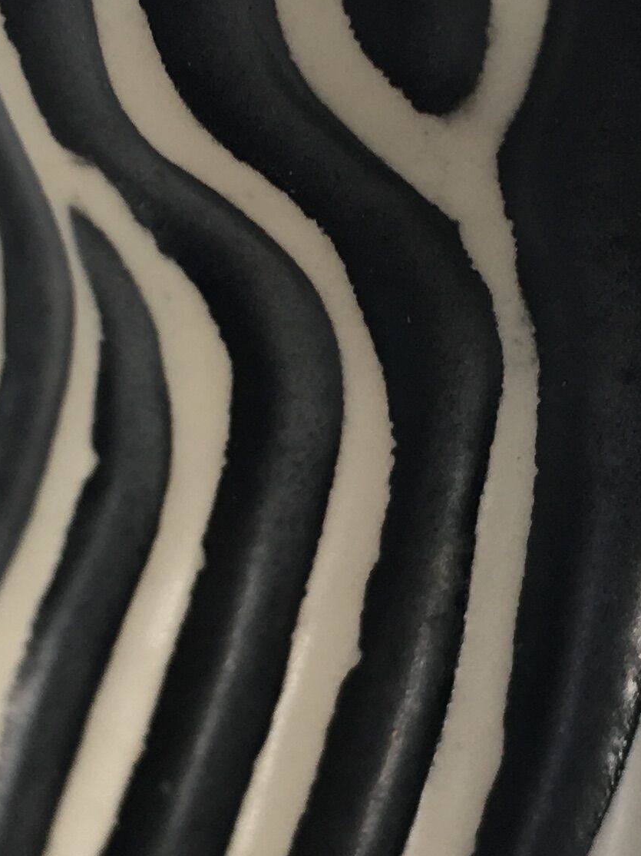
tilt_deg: -26.3
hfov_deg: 14.0
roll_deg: +2.1
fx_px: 2593
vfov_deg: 18.7
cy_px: 329
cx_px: 506
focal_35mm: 105
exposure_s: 1/50
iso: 32
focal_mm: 4.15
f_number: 2.2
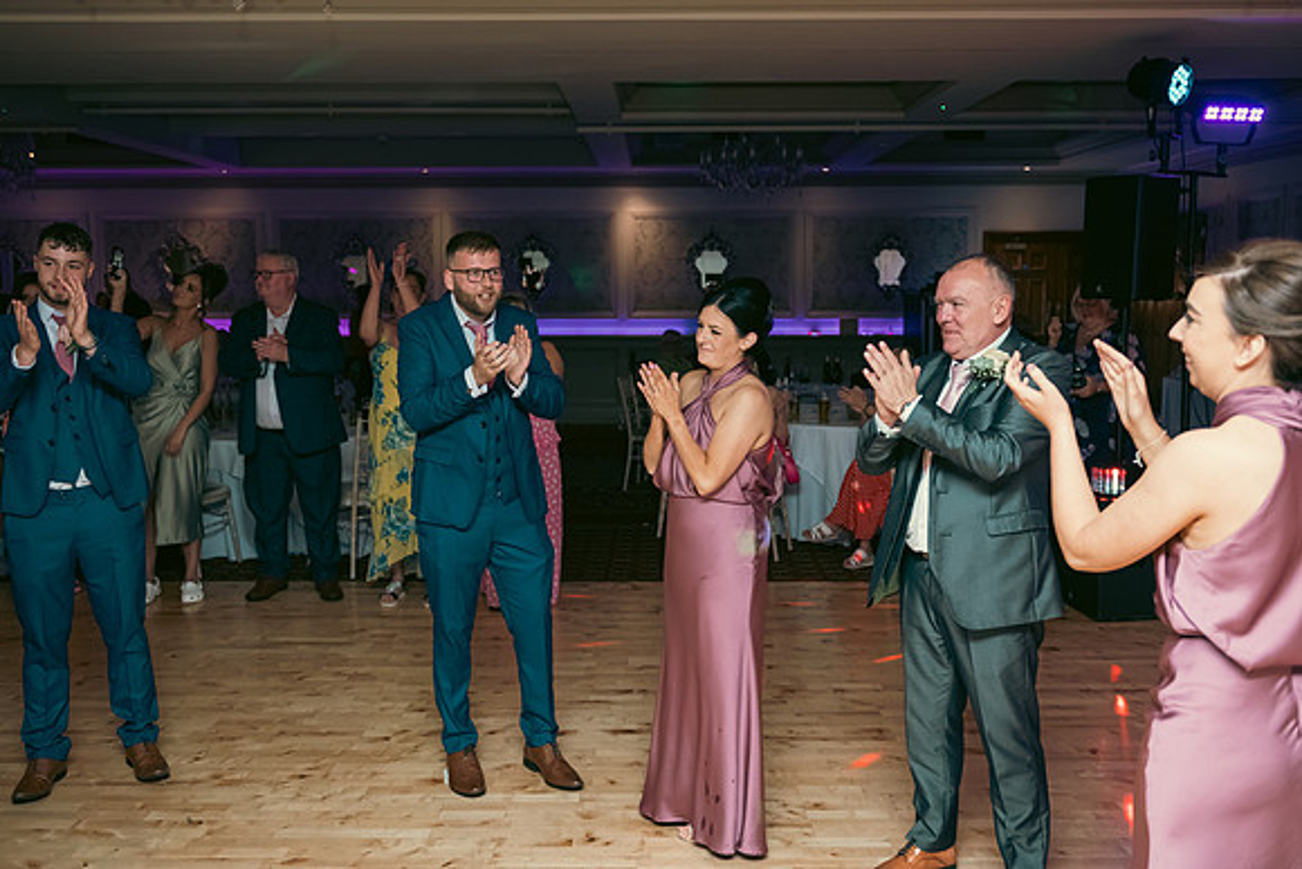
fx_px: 1244
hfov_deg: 55.2
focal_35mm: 34
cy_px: 434
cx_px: 651
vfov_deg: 38.5
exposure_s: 1/160
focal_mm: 32
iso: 800
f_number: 3.5
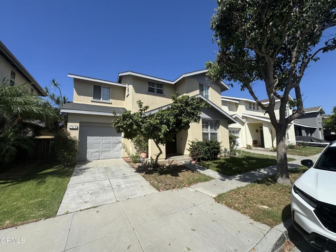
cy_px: 126
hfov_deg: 102.1
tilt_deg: +4.4
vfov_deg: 85.7
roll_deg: -2.5
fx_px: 136
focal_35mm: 14
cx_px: 168
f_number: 2.2
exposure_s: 1/2273
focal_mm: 2.22
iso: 50
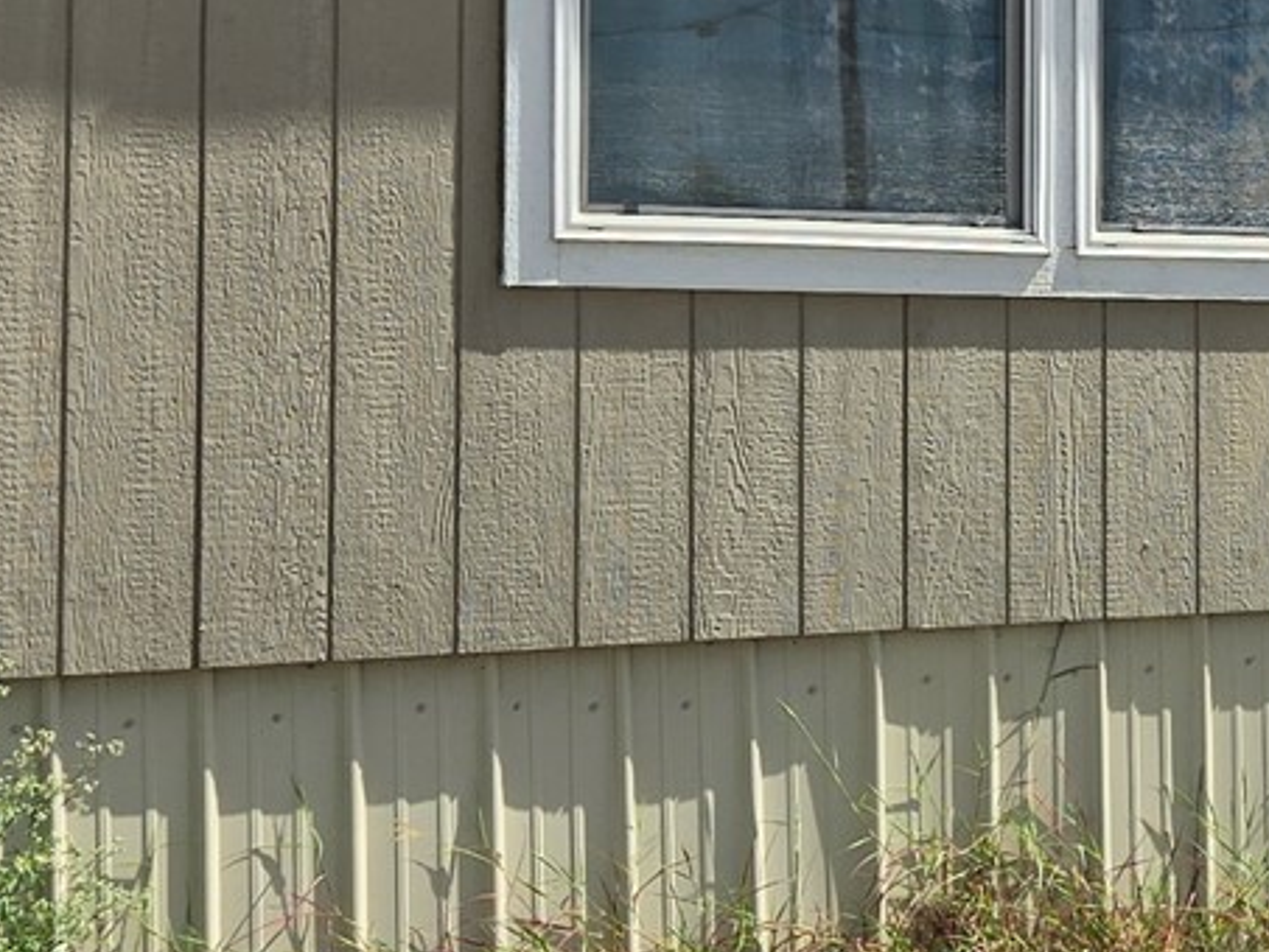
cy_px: 221
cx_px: 1754
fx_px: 3814
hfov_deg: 17.5
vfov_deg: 14.2
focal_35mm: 104
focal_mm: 5.4
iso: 25
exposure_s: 1/2175
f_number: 1.8
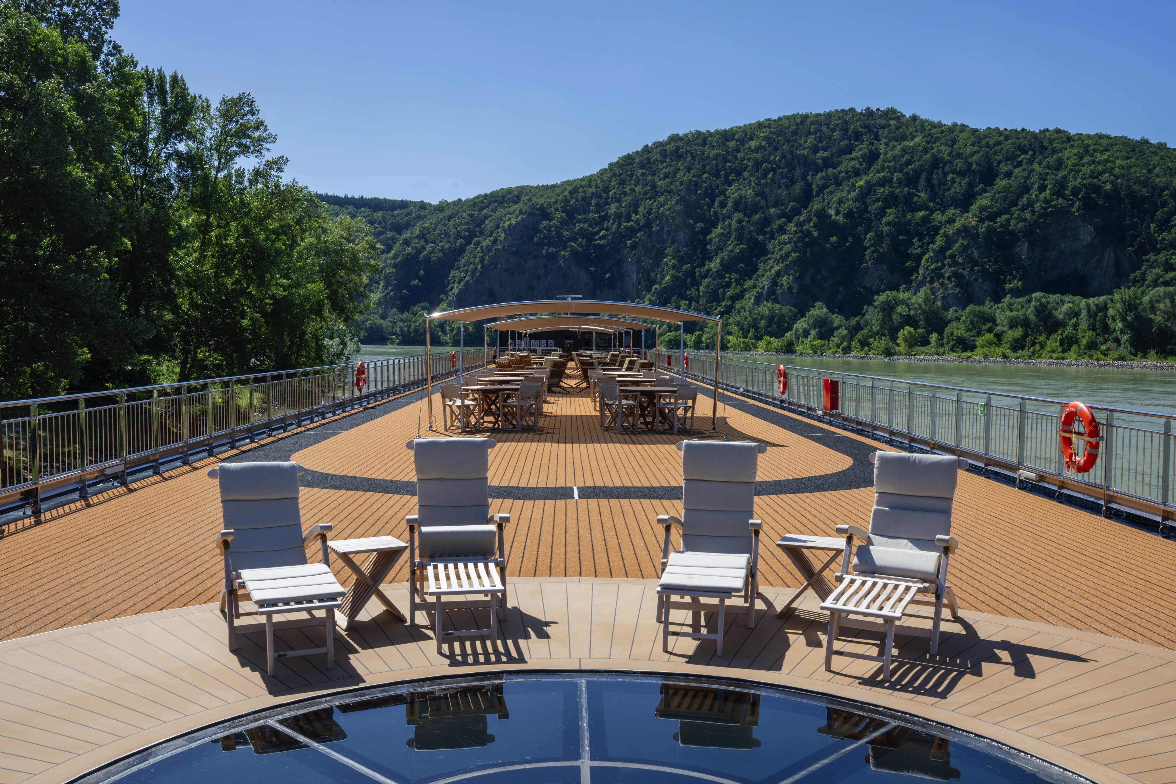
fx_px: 1029
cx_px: 588
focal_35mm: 32
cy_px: 392
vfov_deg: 41.7
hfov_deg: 59.5
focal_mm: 31.5
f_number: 16
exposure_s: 1/160
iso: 320
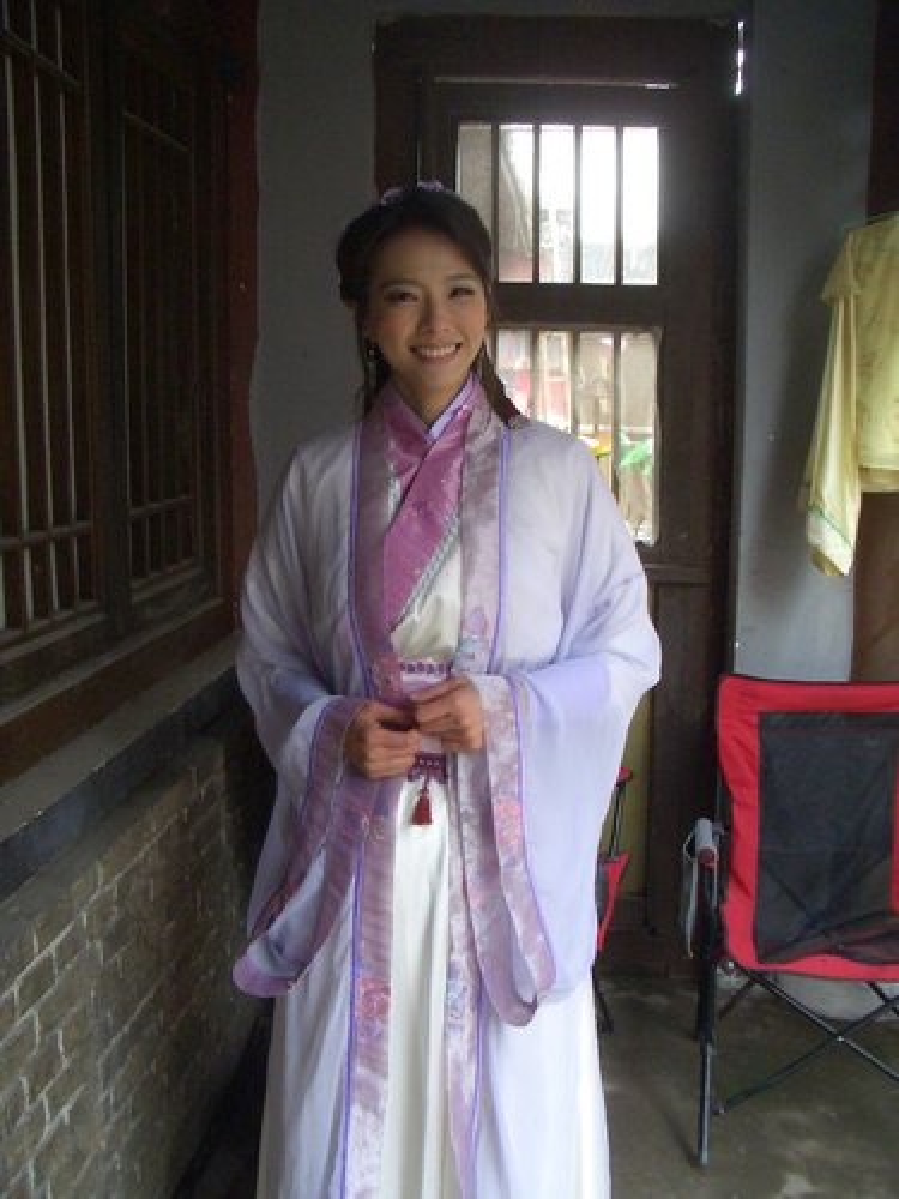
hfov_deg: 40.7
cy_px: 600
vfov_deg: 52.6
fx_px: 1212
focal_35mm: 35
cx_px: 450
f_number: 2.6
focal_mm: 5.8
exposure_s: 1/50
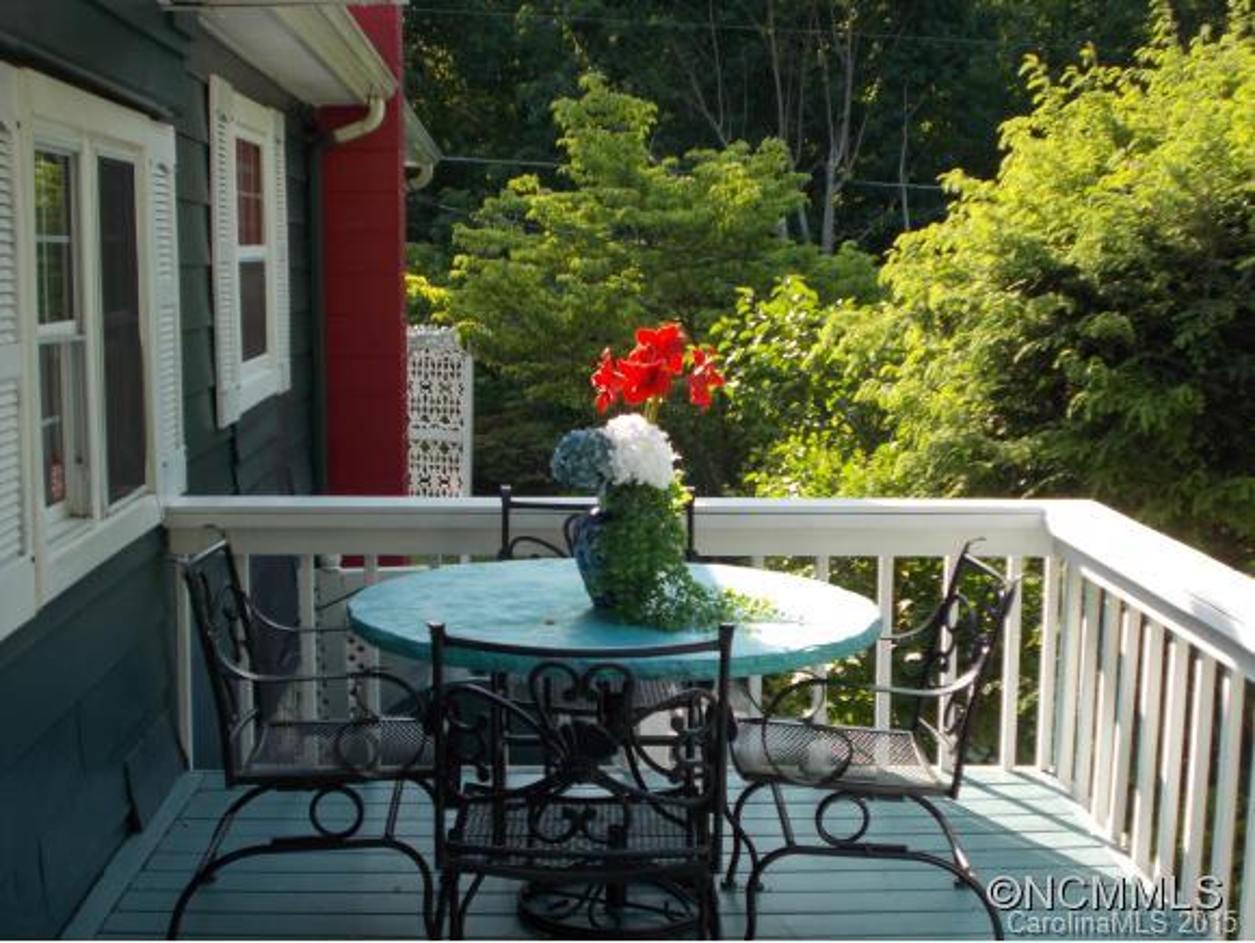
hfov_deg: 38.2
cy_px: 472
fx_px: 1814
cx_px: 628
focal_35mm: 50
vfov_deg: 29.1
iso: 80
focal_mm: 9
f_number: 4.5
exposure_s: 1/100
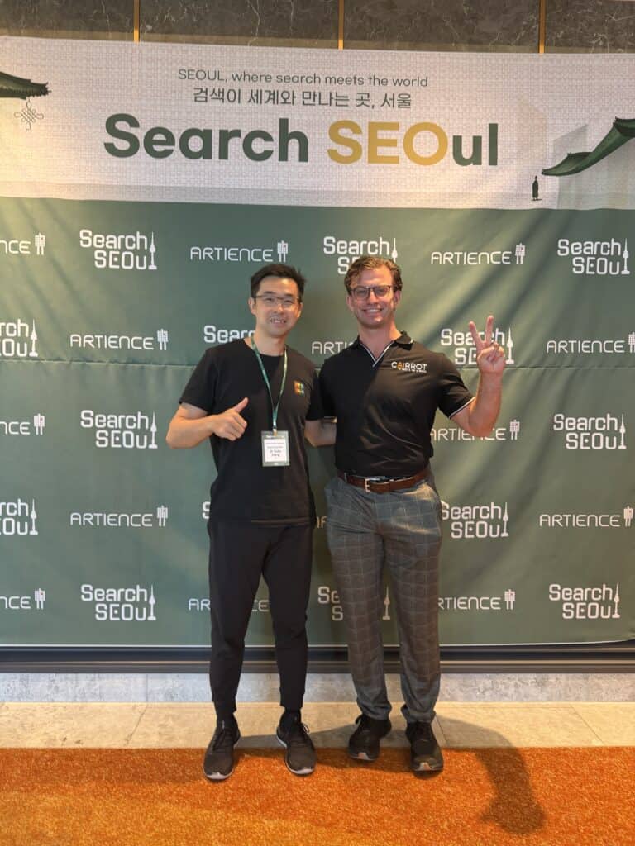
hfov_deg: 56.8
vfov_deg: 71.6
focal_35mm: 24
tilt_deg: -0.1
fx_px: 587
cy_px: 423
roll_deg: -2.4
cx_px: 318
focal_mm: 6.76
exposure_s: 1/60
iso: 250
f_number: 1.78
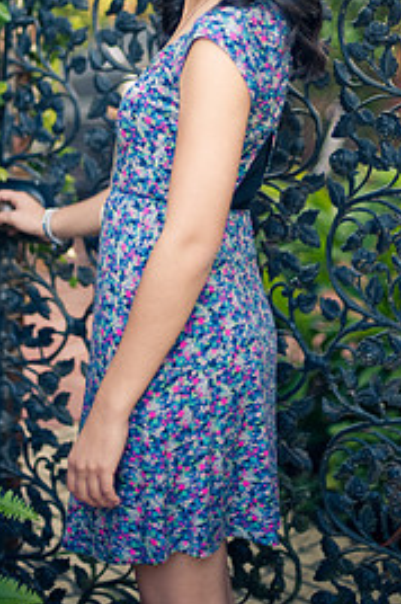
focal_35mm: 84
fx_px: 1407
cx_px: 190
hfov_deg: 16.2
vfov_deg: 23.8
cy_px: 119
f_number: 1.4
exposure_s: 1/250
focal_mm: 50
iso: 200
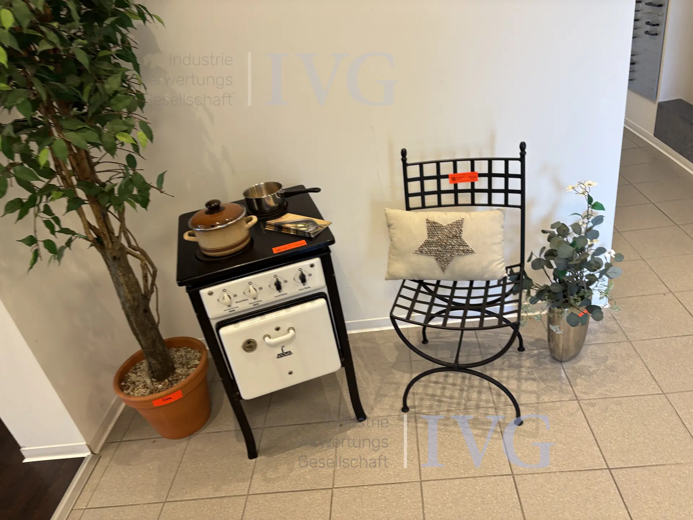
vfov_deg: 53.1
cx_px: 346
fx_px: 521
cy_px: 260
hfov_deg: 67.3
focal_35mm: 26
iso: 100
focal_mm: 5.96
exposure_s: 1/100
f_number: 1.6
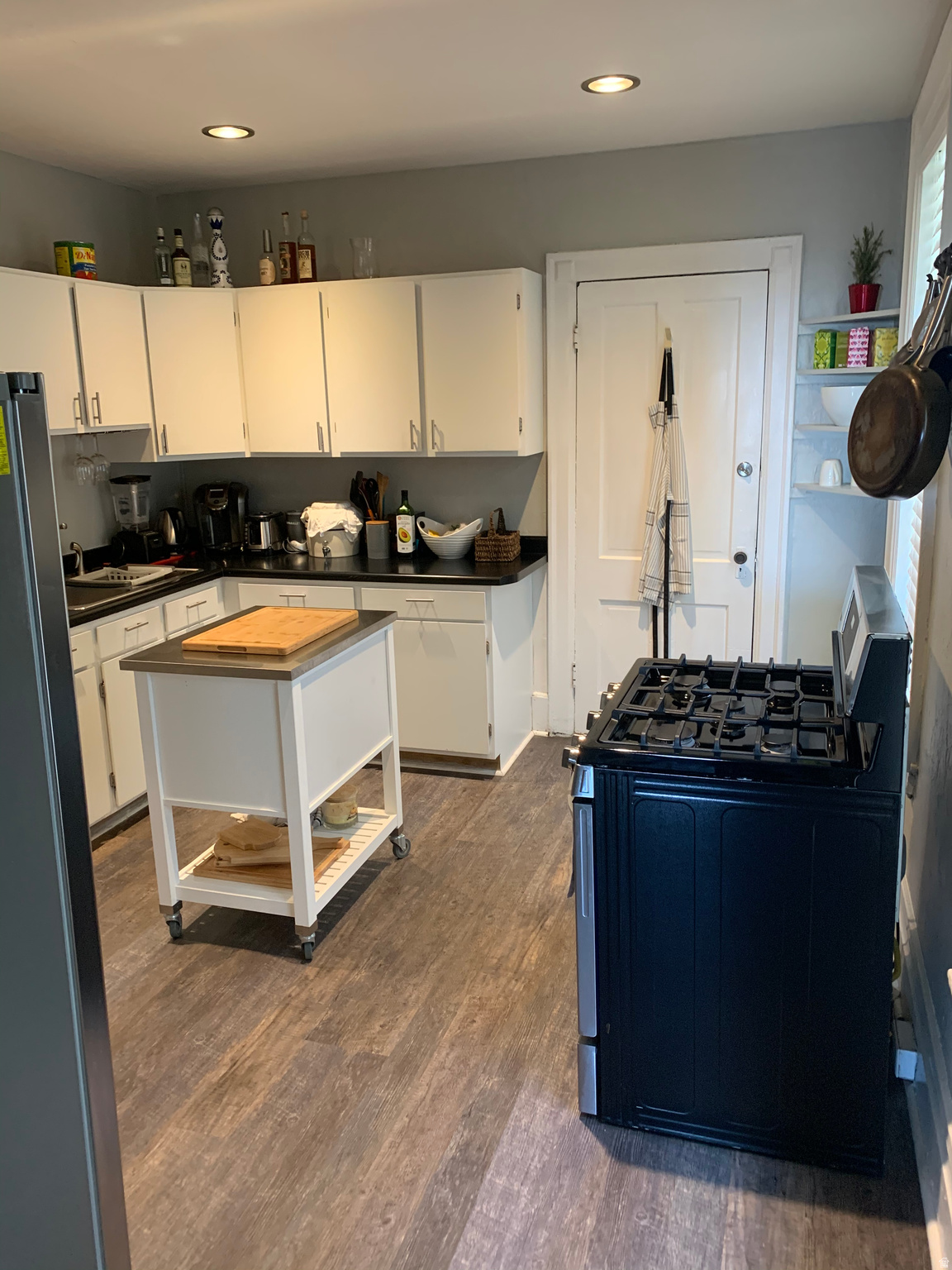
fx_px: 953
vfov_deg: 67.3
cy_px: 635
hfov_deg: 53.1
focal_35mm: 26
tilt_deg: -13.1
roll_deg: +2.1
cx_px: 476
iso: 200
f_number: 1.8
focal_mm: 4.25
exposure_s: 1/60
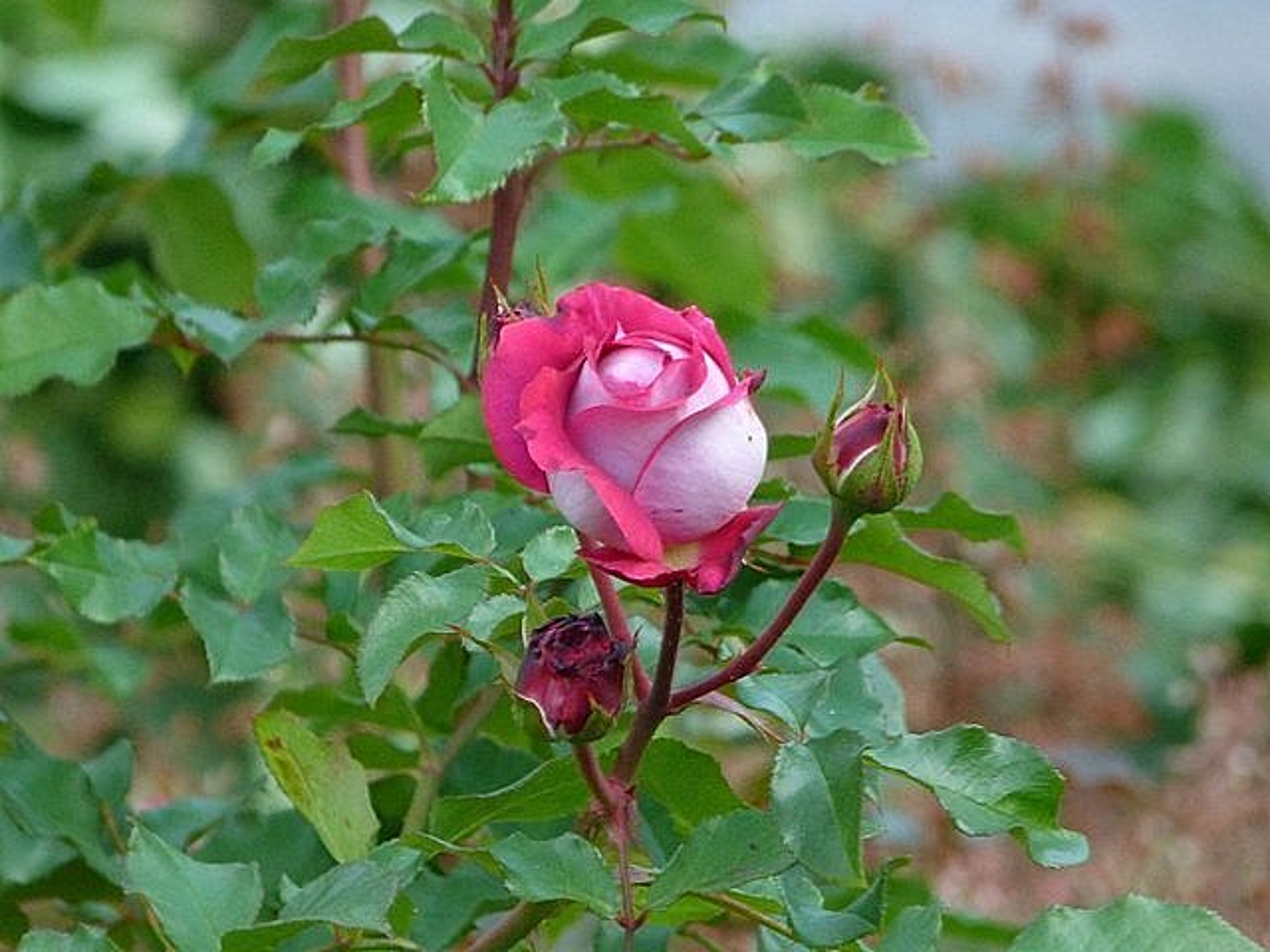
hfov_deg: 2.5
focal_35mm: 799
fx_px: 29314
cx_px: 635
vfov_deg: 1.9
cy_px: 476
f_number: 5.2
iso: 250
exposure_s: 1/125
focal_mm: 108
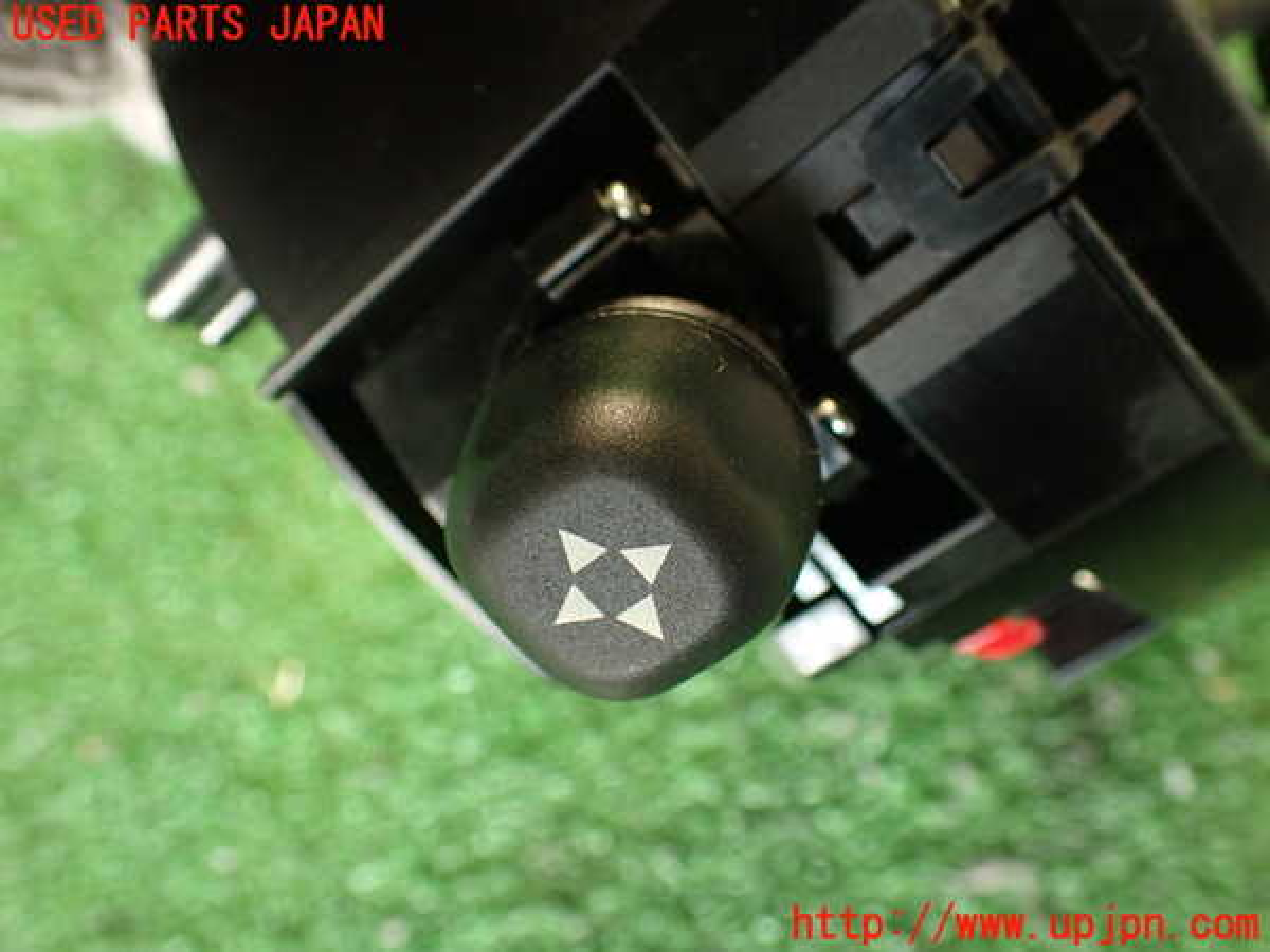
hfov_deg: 56.8
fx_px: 1174
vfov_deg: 44.2
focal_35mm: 32
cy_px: 476
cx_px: 635
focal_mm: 5.79
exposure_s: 1/30
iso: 400
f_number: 2.4
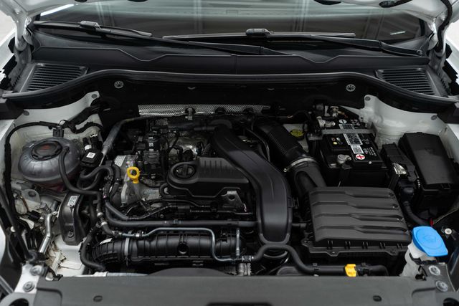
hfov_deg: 65.5
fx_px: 357
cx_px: 230
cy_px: 153
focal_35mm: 28
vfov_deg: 46.4
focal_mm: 28
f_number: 3.5
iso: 500
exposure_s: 1/40
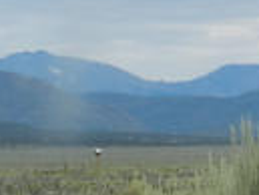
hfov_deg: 5.7
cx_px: -109
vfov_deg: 4.3
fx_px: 2591
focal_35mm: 346
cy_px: 91
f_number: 4.8
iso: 160
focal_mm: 20.5
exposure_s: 1/100
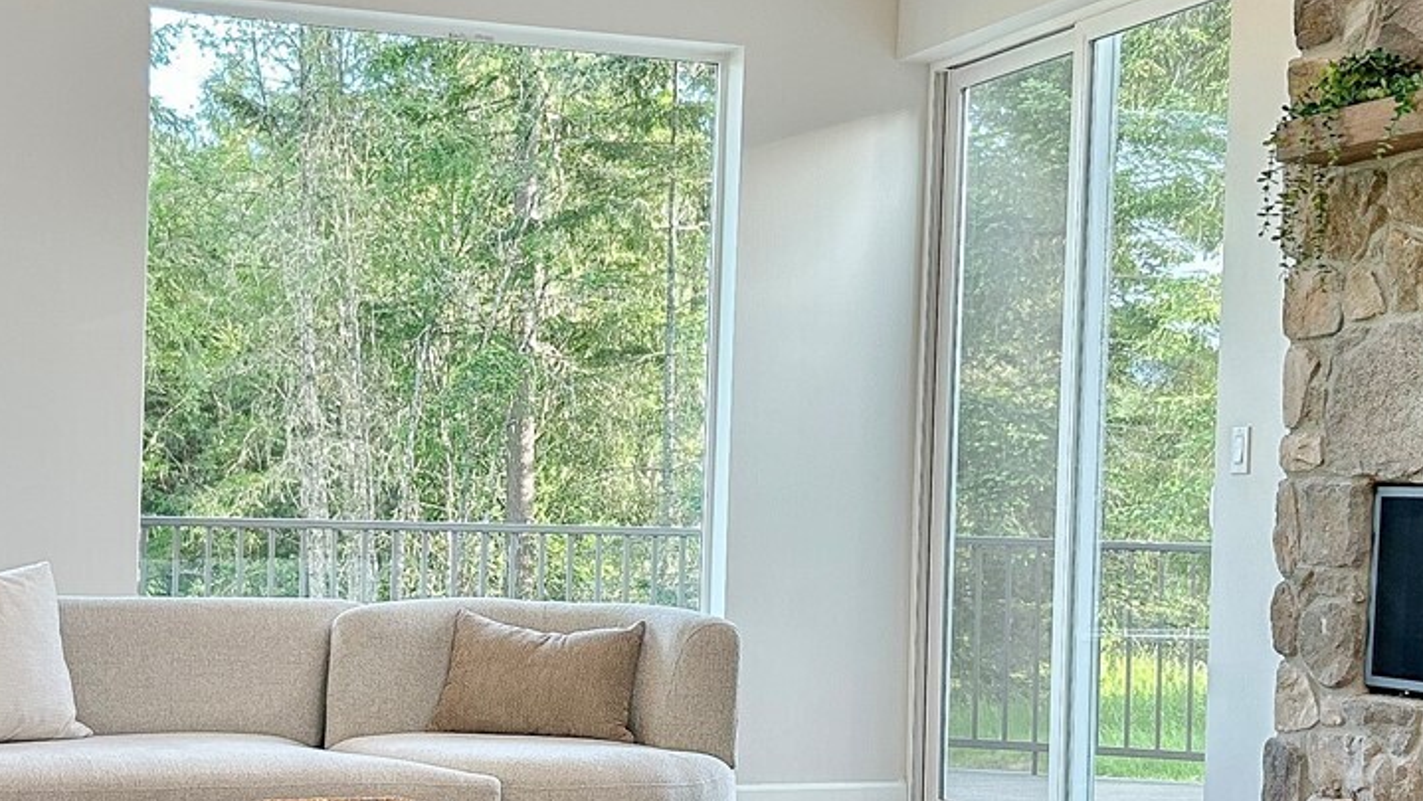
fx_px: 2378
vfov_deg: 19.1
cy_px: 516
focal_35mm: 63
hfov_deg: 33.3
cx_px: 623
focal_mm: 5.7
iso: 125
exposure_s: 1/120
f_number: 1.5
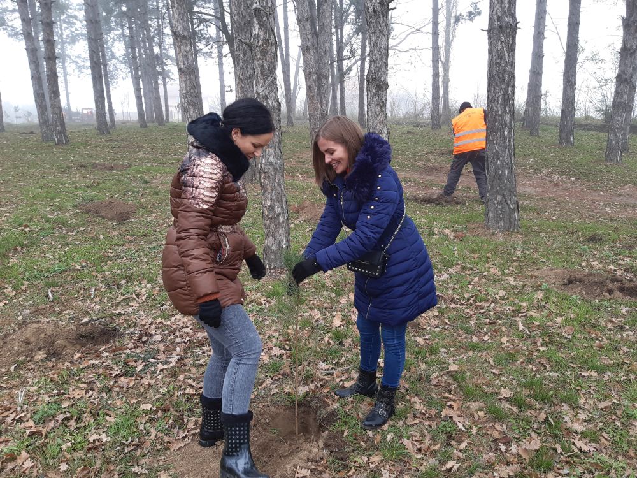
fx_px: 478
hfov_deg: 67.3
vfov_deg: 53.1
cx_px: 318
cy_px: 239
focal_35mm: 26
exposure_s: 1/129
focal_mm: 3.92
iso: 40
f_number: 1.7
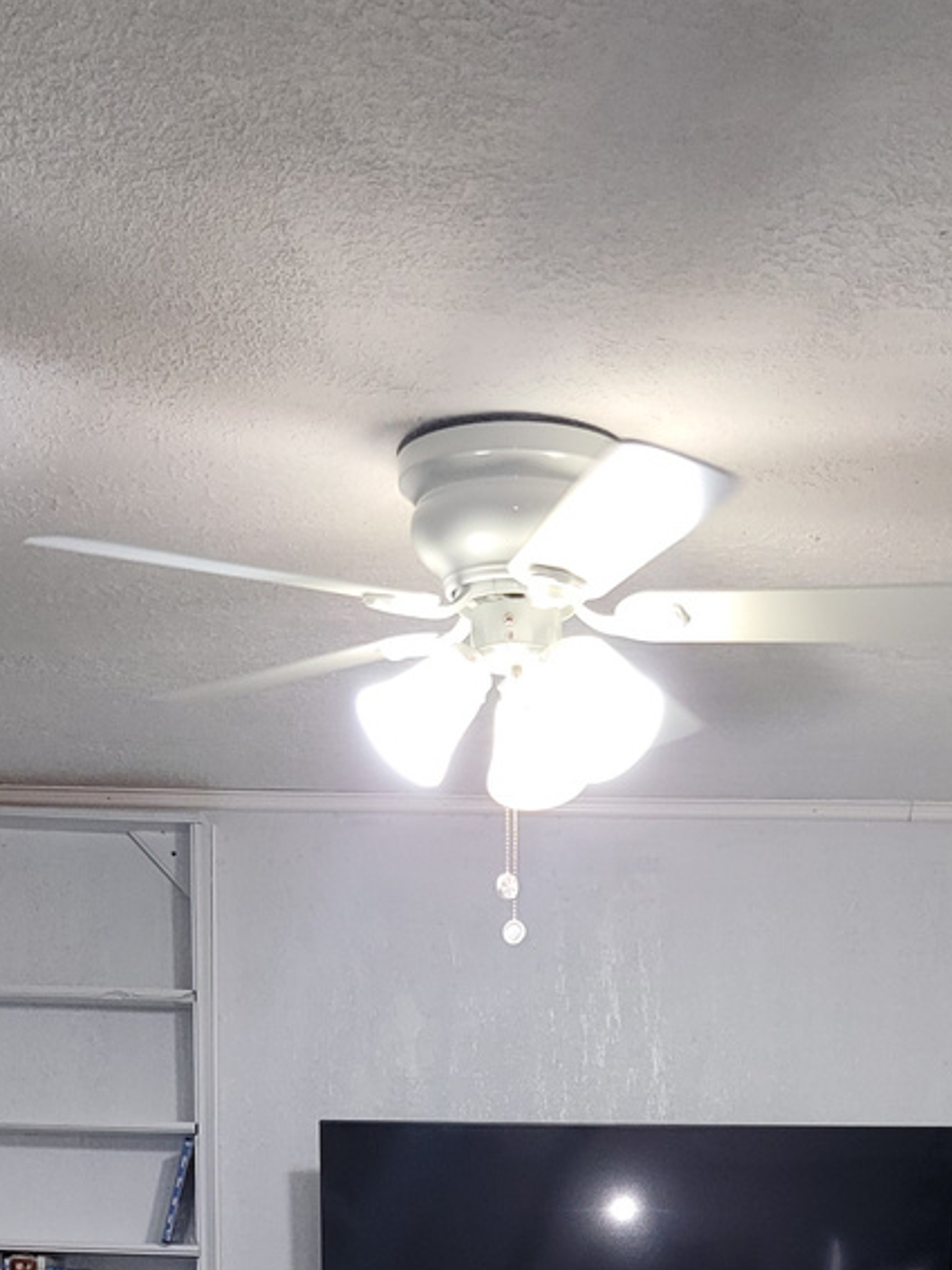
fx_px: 2384
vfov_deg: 25.4
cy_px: 1687
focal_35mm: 65
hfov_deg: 22.5
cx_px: 629
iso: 100
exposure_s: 1/40
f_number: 1.8
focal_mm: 6.7
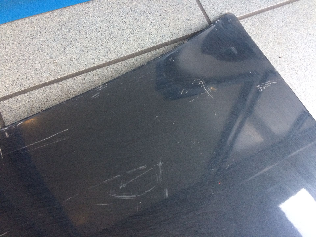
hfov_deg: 61.7
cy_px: 118
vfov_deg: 48.2
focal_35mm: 29
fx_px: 265
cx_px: 158
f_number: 2.2
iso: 320
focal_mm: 4.15
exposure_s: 1/33
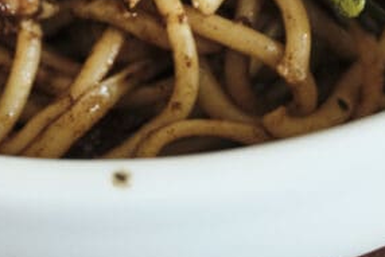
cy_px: -178
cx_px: 135
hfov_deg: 10.8
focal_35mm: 190
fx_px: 2033
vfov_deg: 7.1
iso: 1600
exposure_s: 1/75
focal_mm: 35
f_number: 4
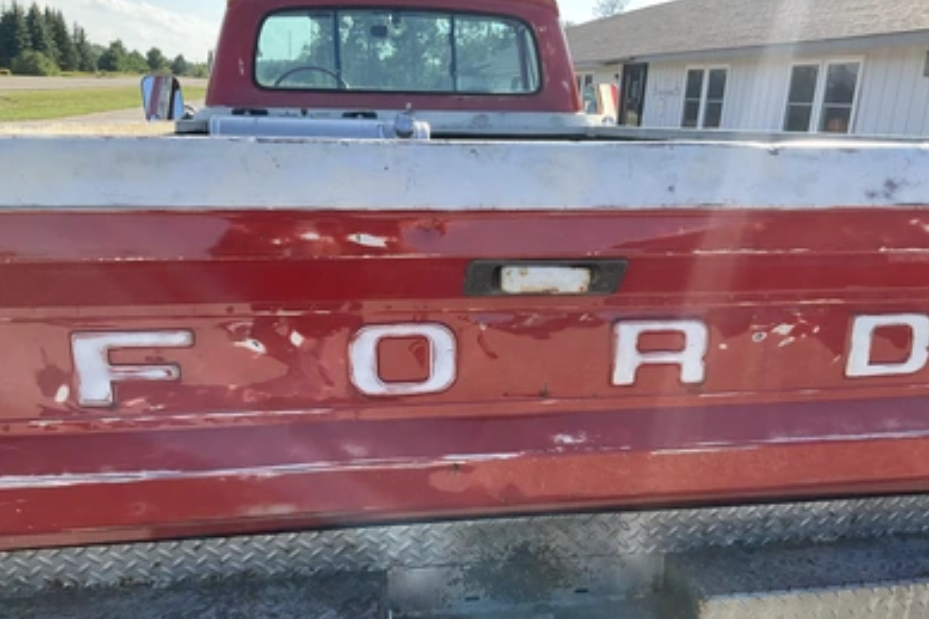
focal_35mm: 31
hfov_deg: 60.3
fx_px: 800
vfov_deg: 42.3
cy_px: 325
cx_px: 473
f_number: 1.8
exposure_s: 1/529
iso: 25
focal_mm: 3
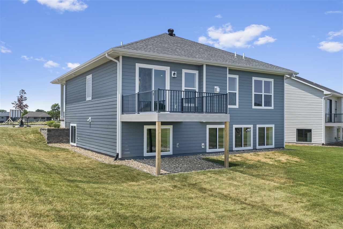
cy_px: 114
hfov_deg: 60.3
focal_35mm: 31
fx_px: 295
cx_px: 172
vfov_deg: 42.3
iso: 800
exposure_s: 1/200
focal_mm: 31
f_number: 8
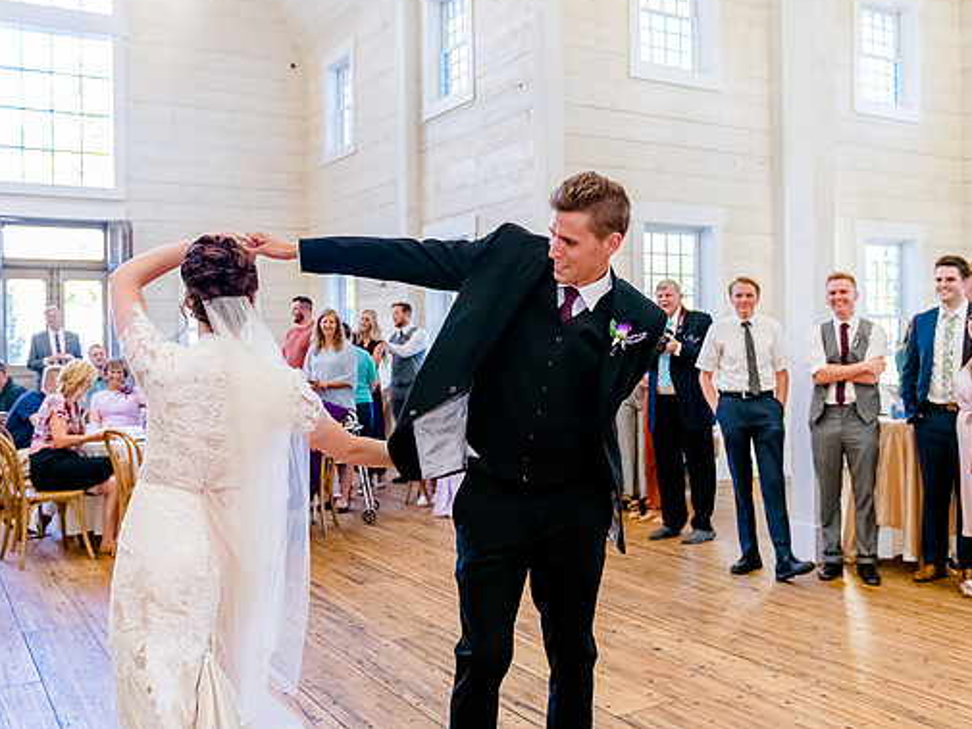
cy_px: 359
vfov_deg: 38.7
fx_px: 1039
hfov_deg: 50.1
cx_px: 491
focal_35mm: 37
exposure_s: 1/640
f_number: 3.2
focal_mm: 32
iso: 3200
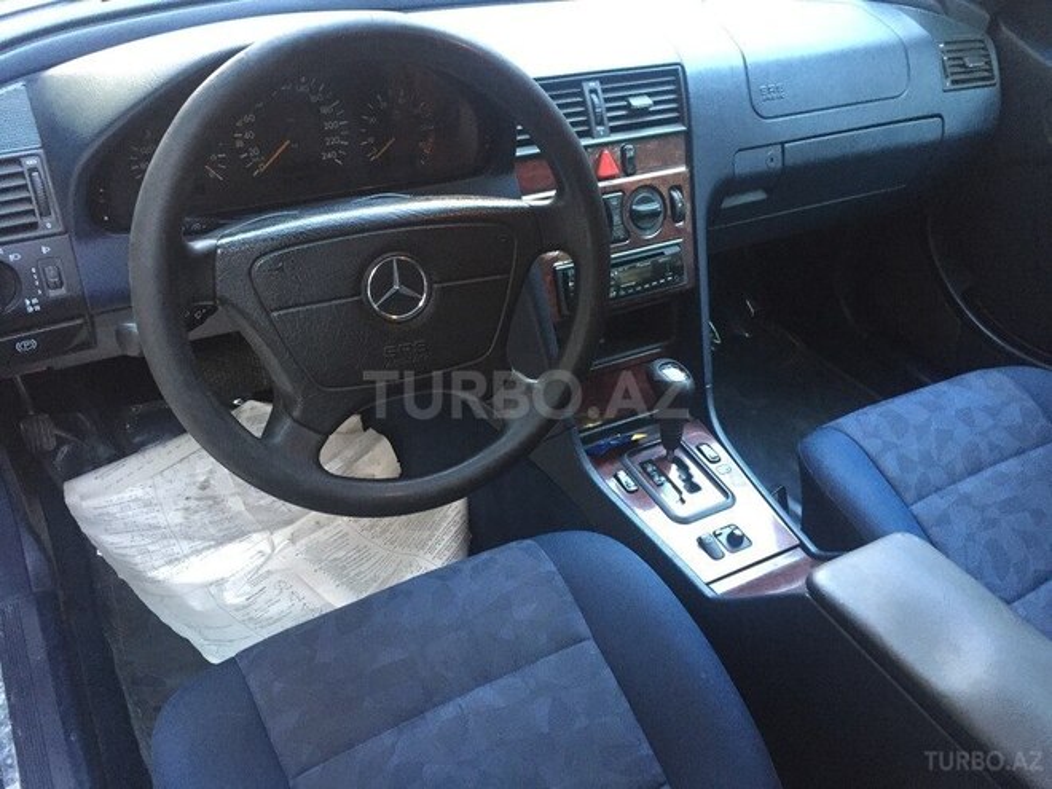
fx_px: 881
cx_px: 526
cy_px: 394
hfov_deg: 61.7
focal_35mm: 29
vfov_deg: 48.2
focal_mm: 4.15
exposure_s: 1/25
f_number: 2.2
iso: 250
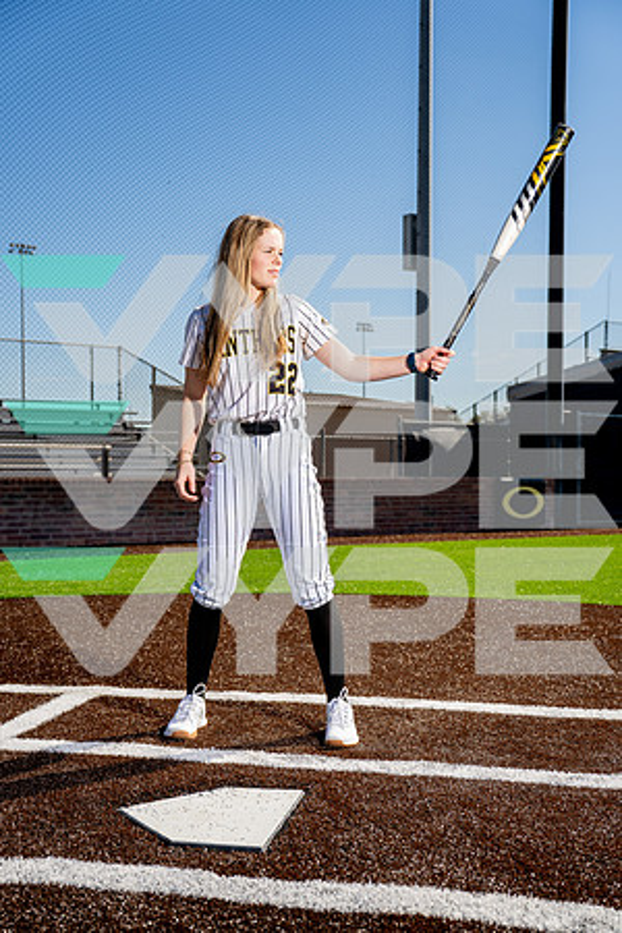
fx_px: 1037
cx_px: 311
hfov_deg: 33.4
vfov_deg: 48.5
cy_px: 466
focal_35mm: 40
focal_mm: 40
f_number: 4
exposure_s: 1/1000
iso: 100
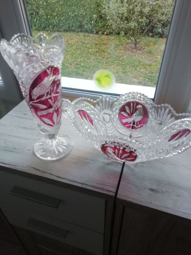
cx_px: 96
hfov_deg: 53.1
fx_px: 191
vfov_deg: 67.3
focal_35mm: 26
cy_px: 128
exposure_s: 1/50
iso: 100
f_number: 2.2
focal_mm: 3.46
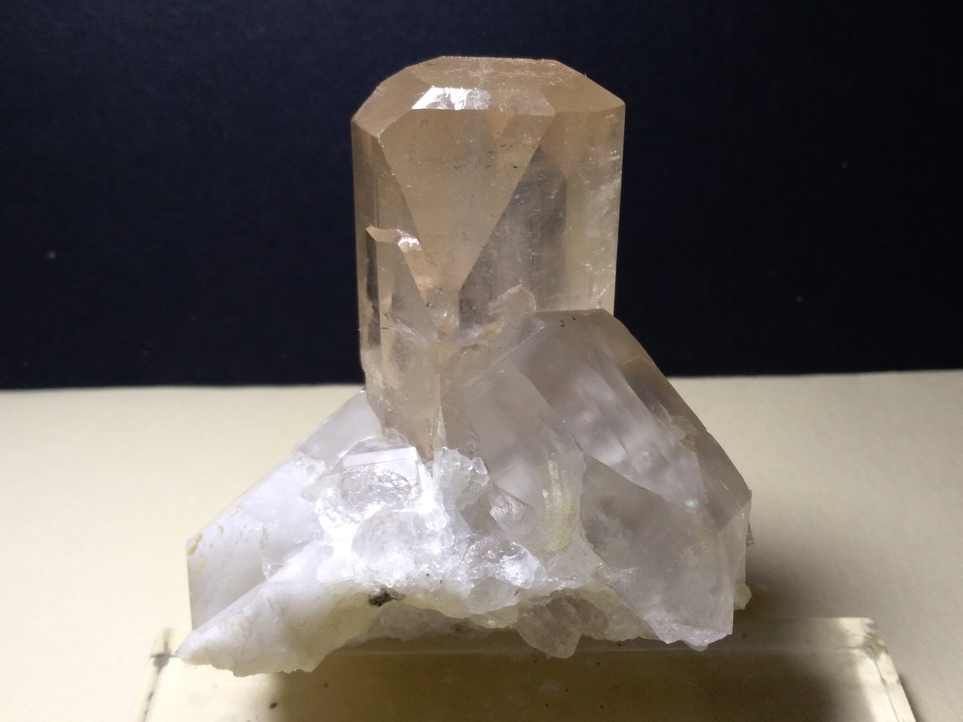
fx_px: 723
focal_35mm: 26
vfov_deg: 53.1
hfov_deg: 67.3
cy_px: 361
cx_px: 482
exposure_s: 1/30
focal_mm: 3.54
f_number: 2
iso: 203
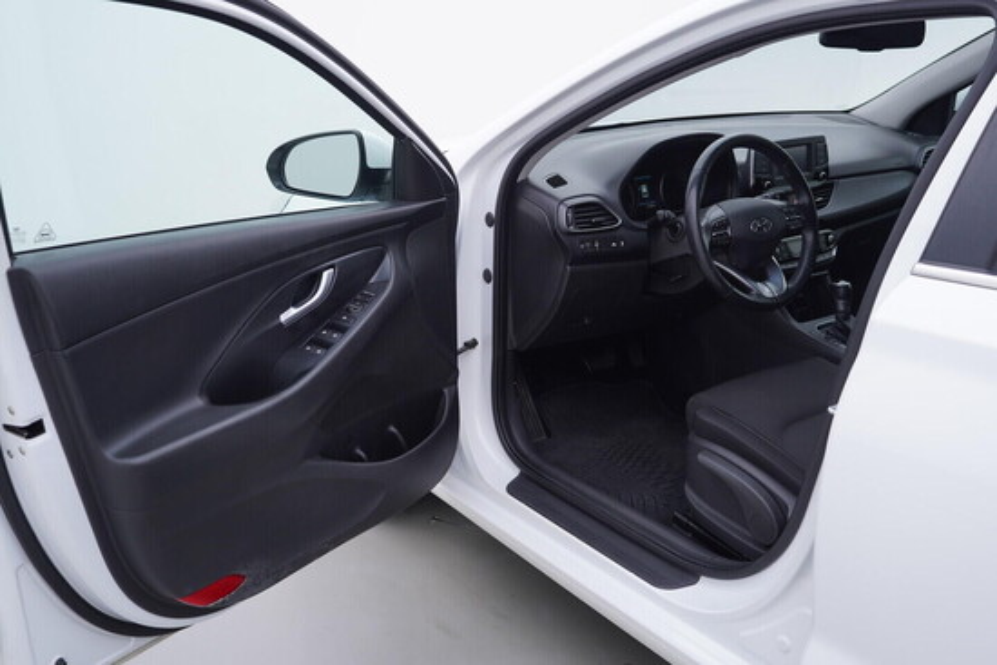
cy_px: 332
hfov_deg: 53.1
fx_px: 997
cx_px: 498
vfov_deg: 36.9
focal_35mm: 36
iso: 125
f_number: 3.5
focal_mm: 24
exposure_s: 1/60
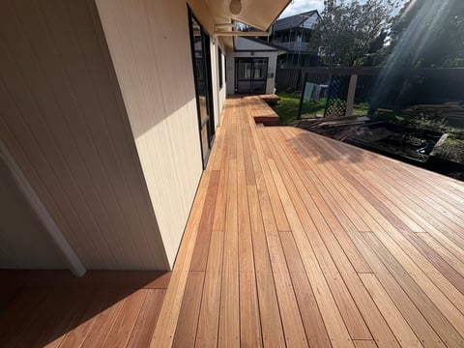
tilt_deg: -29.2
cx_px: 232
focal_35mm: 14
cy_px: 174
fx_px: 188
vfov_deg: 85.7
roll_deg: +1.1
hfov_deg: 102.1
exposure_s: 1/3390
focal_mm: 2.22
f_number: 2.2
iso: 40
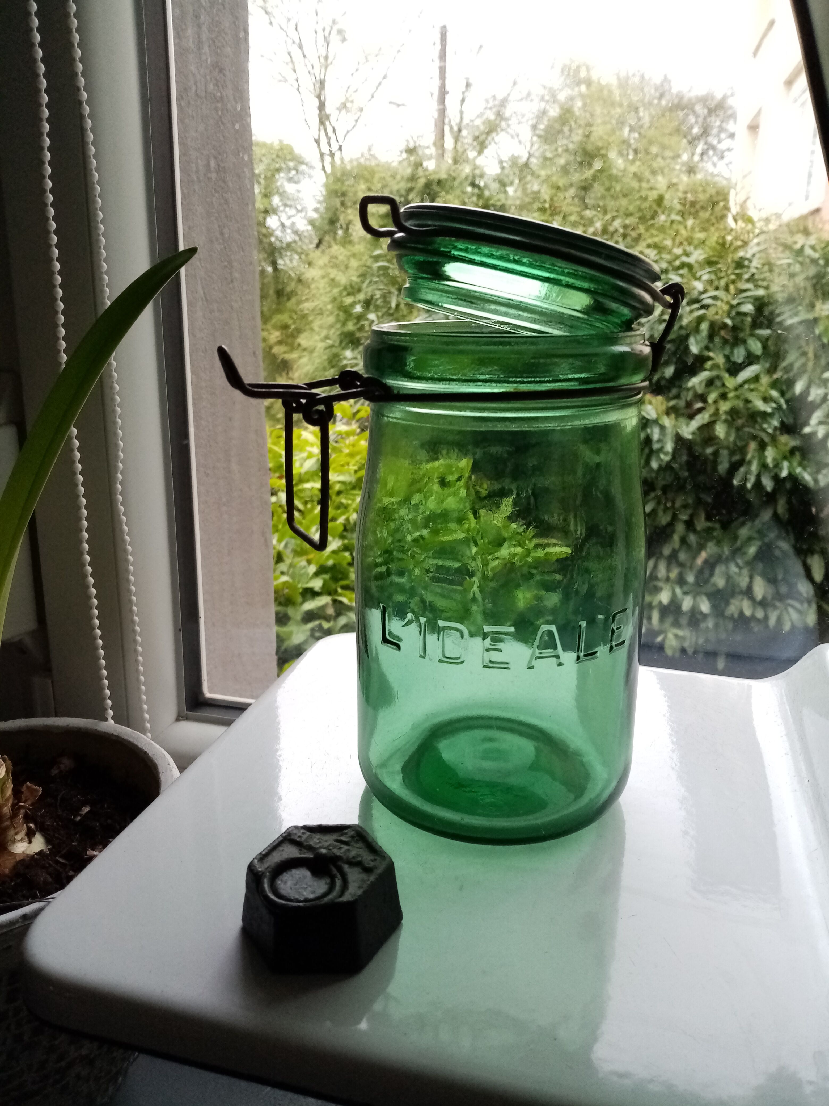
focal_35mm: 26
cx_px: 414
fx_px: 830
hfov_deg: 53.1
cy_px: 553
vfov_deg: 67.3
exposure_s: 1/100
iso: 193
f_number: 1.8
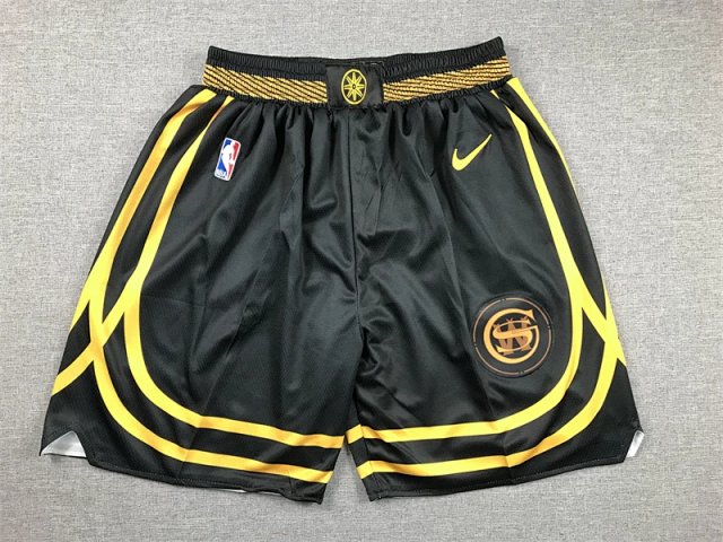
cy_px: 271
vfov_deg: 49.7
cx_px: 362
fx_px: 585
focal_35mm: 28
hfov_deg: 63.4
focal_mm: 3.99
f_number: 1.8
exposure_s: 1/33
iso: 25
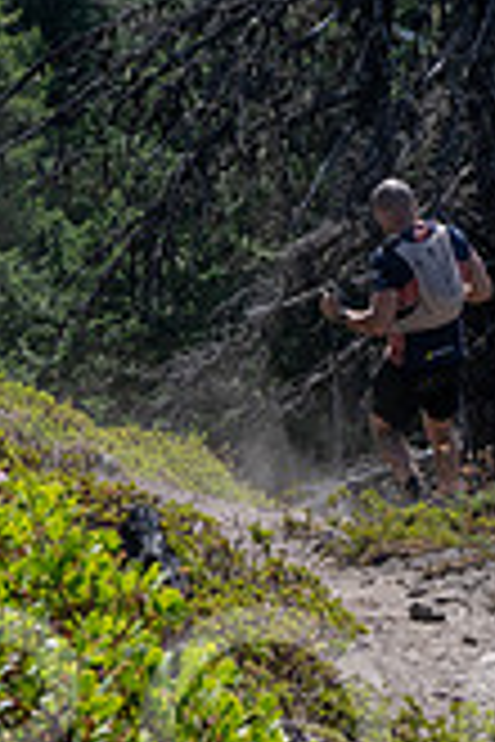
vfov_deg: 10.7
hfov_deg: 7.2
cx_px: 302
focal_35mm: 191
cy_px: 67
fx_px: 3939
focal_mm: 70
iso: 400
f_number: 22
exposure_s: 1/100
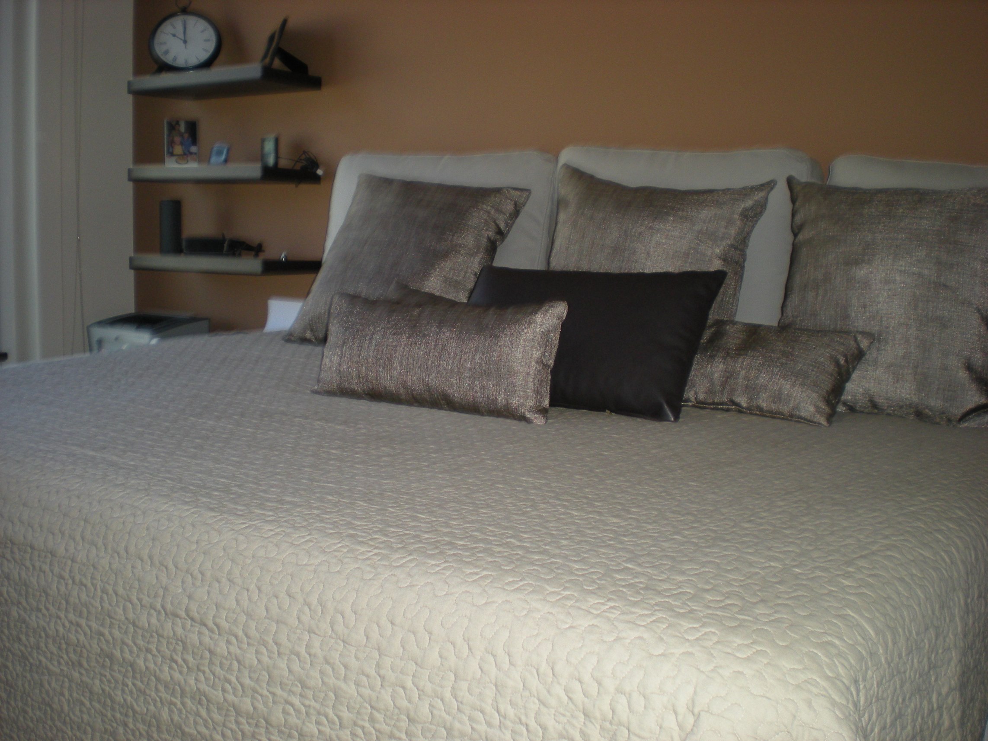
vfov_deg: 37.7
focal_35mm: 38
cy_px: 370
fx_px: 1085
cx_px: 494
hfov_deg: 49.0
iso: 128
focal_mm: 6.3
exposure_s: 1/60
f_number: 3.1
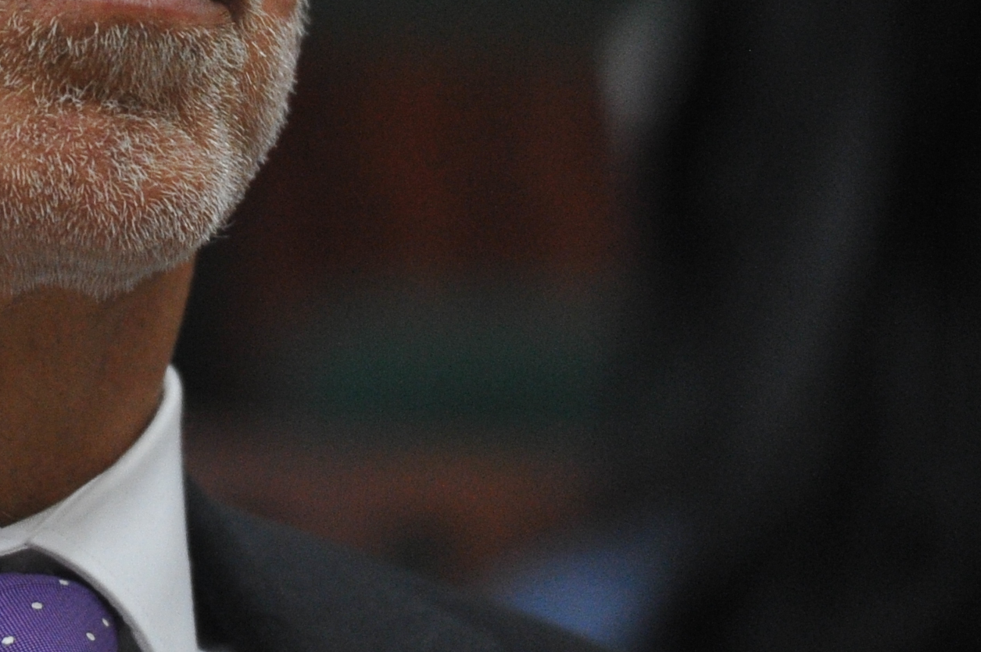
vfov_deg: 2.0
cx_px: -433
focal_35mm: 678
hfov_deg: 3.0
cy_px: -251
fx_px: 18463
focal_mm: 200
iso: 3200
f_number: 2.8
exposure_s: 1/100
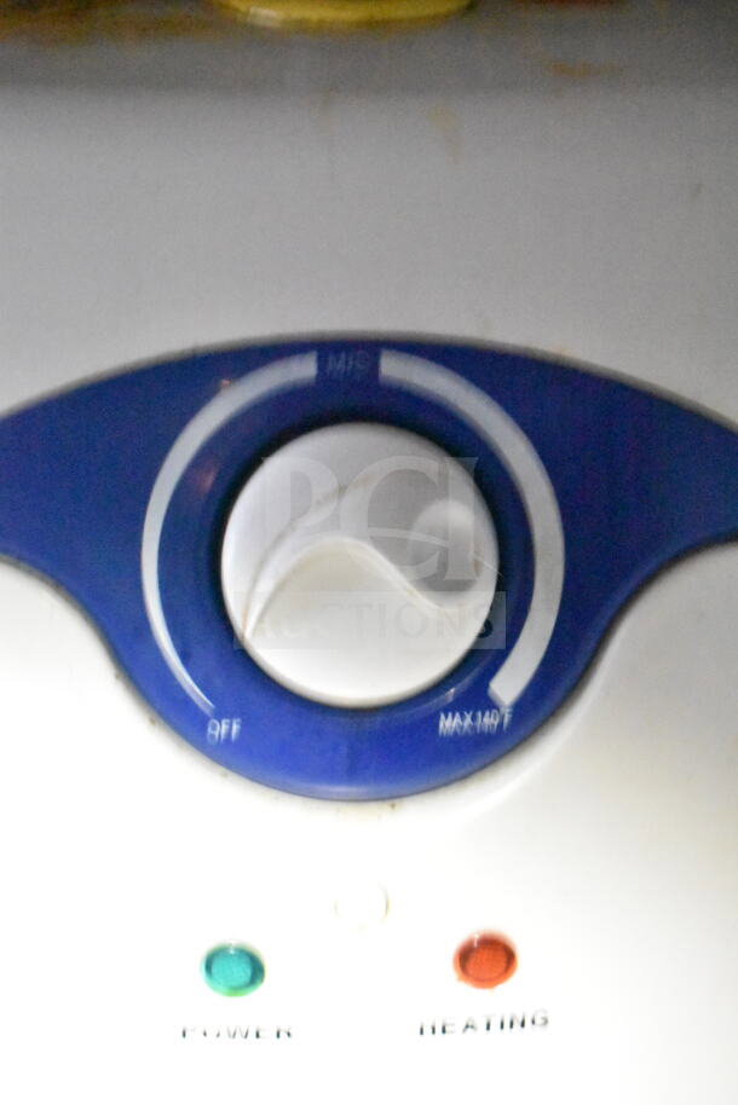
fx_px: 1936
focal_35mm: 63
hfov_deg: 21.6
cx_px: 369
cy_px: 552
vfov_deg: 31.9
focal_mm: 42
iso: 25600
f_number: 5
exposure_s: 1/20
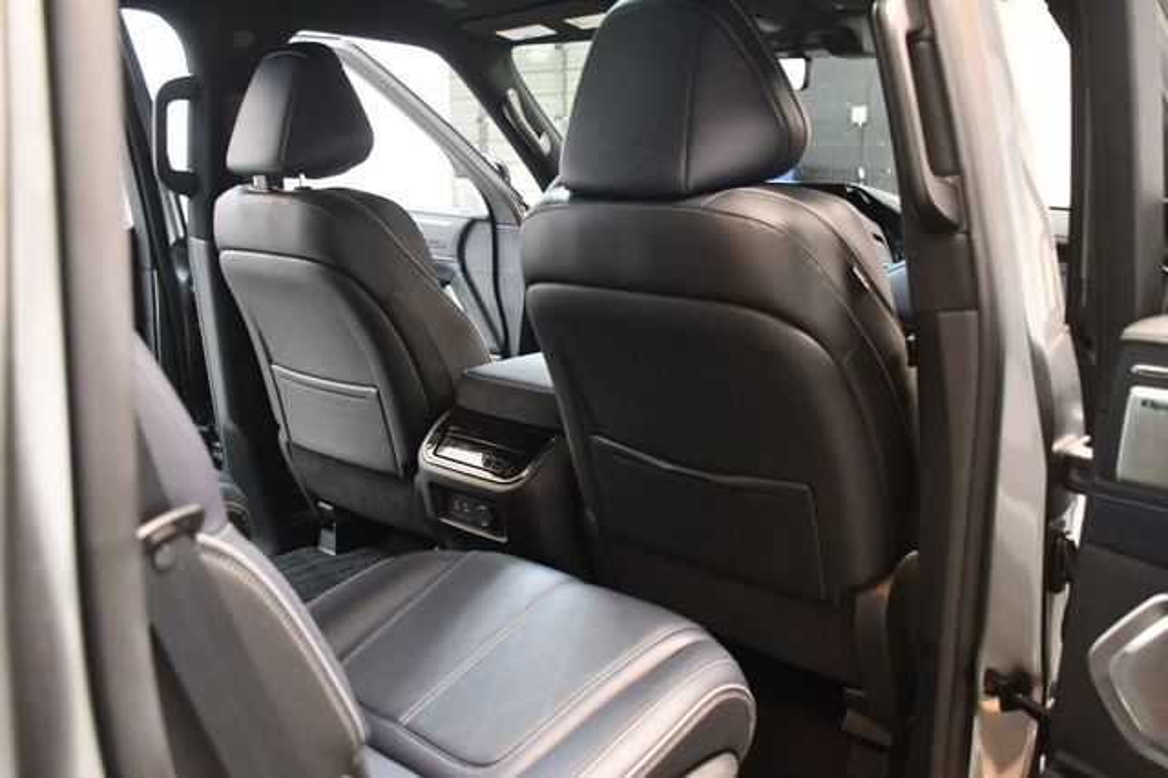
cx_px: 584
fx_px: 1070
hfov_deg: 57.2
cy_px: 389
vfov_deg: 39.9
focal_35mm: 33
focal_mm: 22
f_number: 3.5
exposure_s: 1/60
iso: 10000
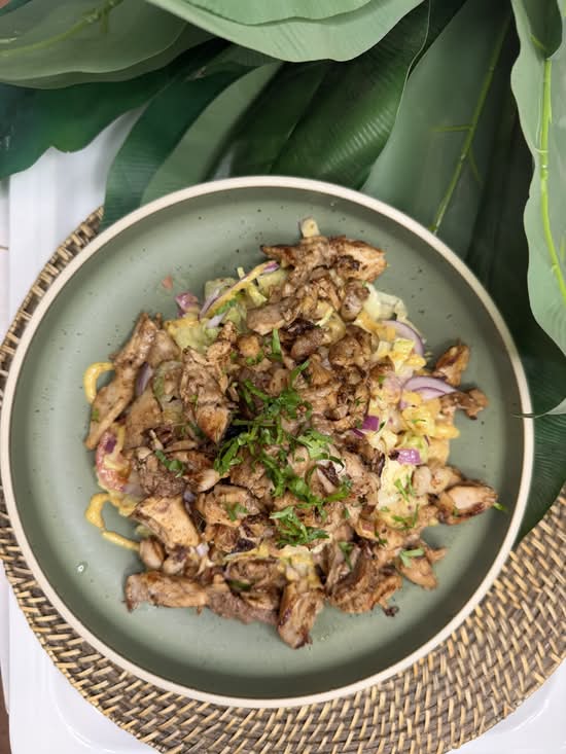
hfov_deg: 56.8
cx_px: 283
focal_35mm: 24
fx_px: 523
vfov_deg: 71.6
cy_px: 377
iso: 200
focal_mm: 6.76
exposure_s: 1/100
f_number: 1.78
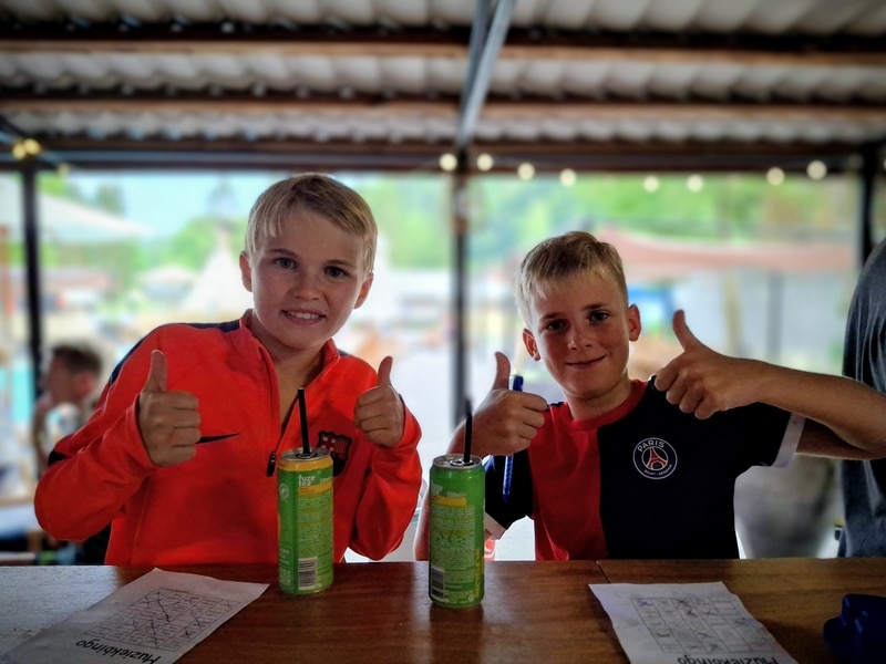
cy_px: 332
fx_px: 640
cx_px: 443
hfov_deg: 69.4
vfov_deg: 54.9
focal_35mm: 25
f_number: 1.8
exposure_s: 1/50
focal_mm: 4.69
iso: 125
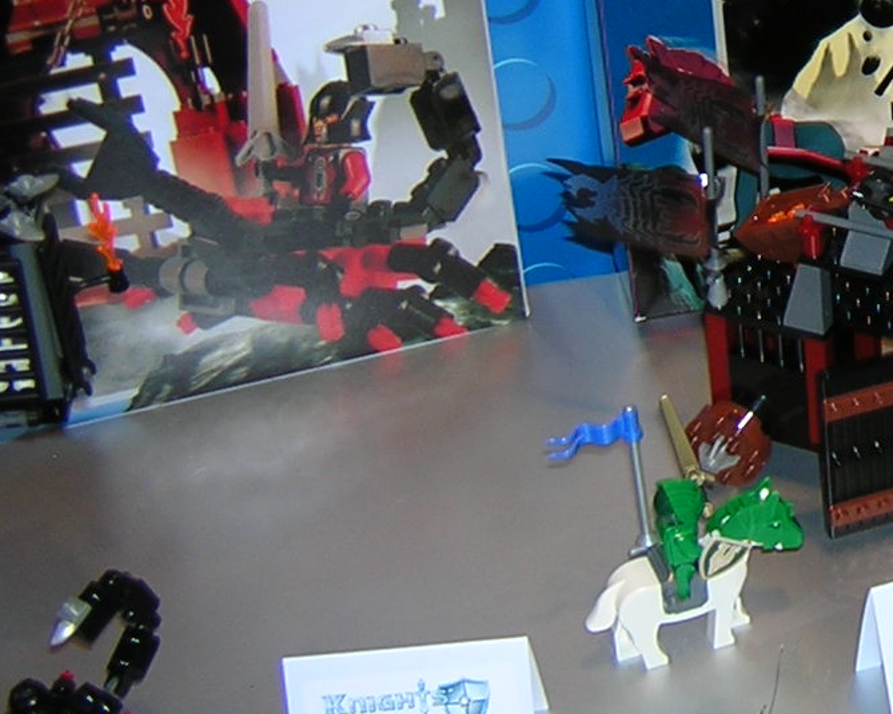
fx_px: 2220
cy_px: 115
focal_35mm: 84
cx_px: 1005
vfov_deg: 18.1
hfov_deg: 21.5
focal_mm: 4.7
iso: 100
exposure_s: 1/60.1
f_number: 2.6
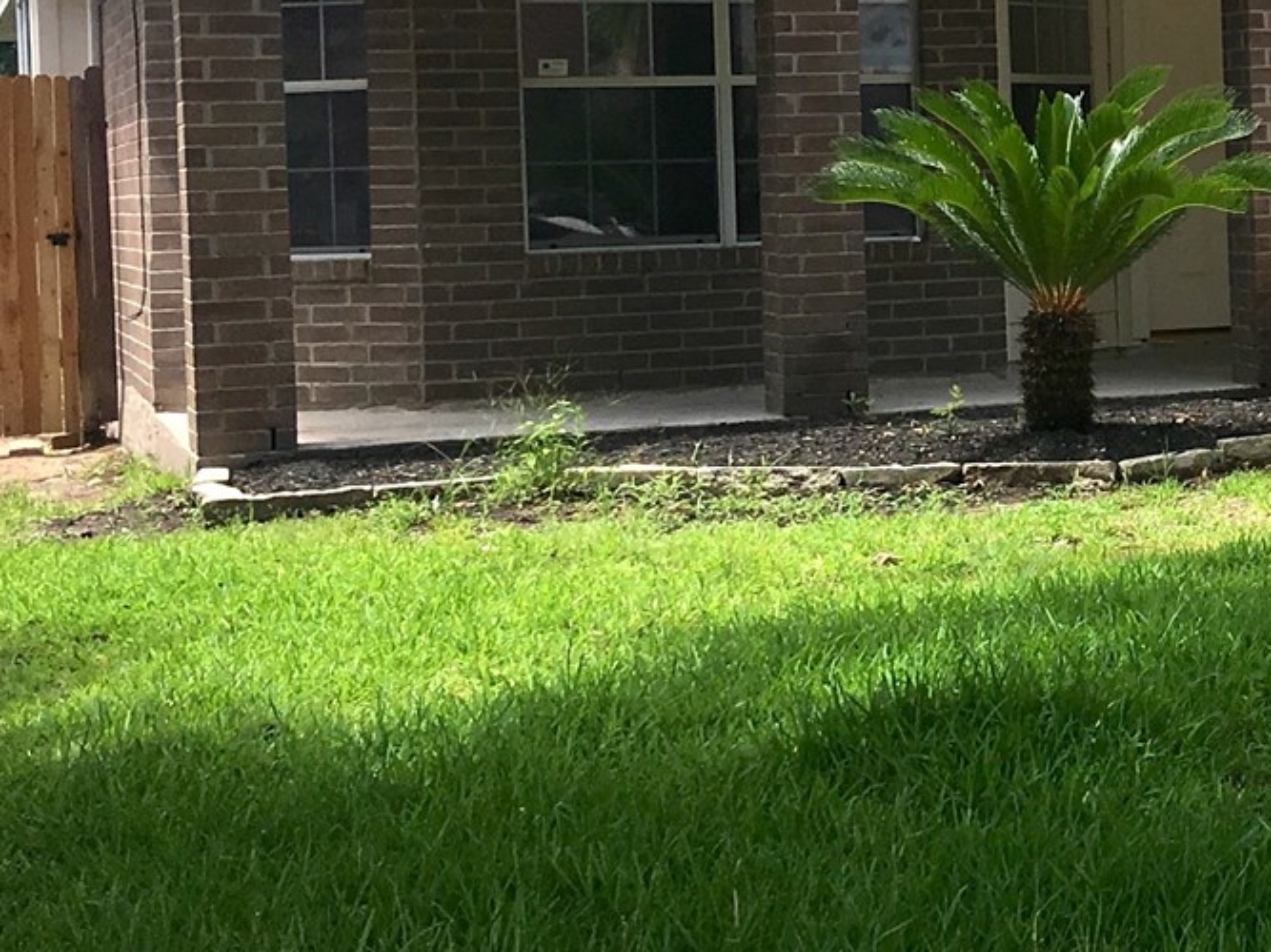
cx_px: 1677
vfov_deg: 16.5
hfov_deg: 20.1
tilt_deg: +1.1
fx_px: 3267
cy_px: 190
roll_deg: +0.7
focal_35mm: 89
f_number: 2.2
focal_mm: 4.15
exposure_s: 1/894
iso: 25
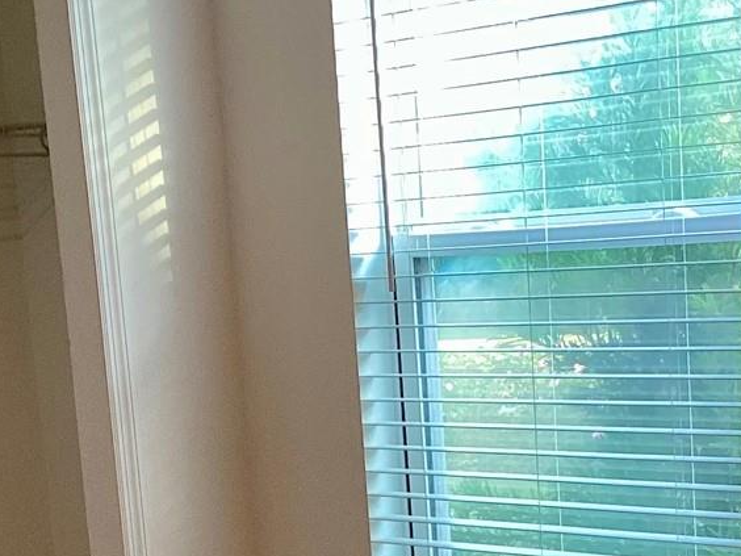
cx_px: 413
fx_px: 1884
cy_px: 576
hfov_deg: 22.2
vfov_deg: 16.4
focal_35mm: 88
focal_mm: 3.3
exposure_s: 1/60
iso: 100
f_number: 2.4
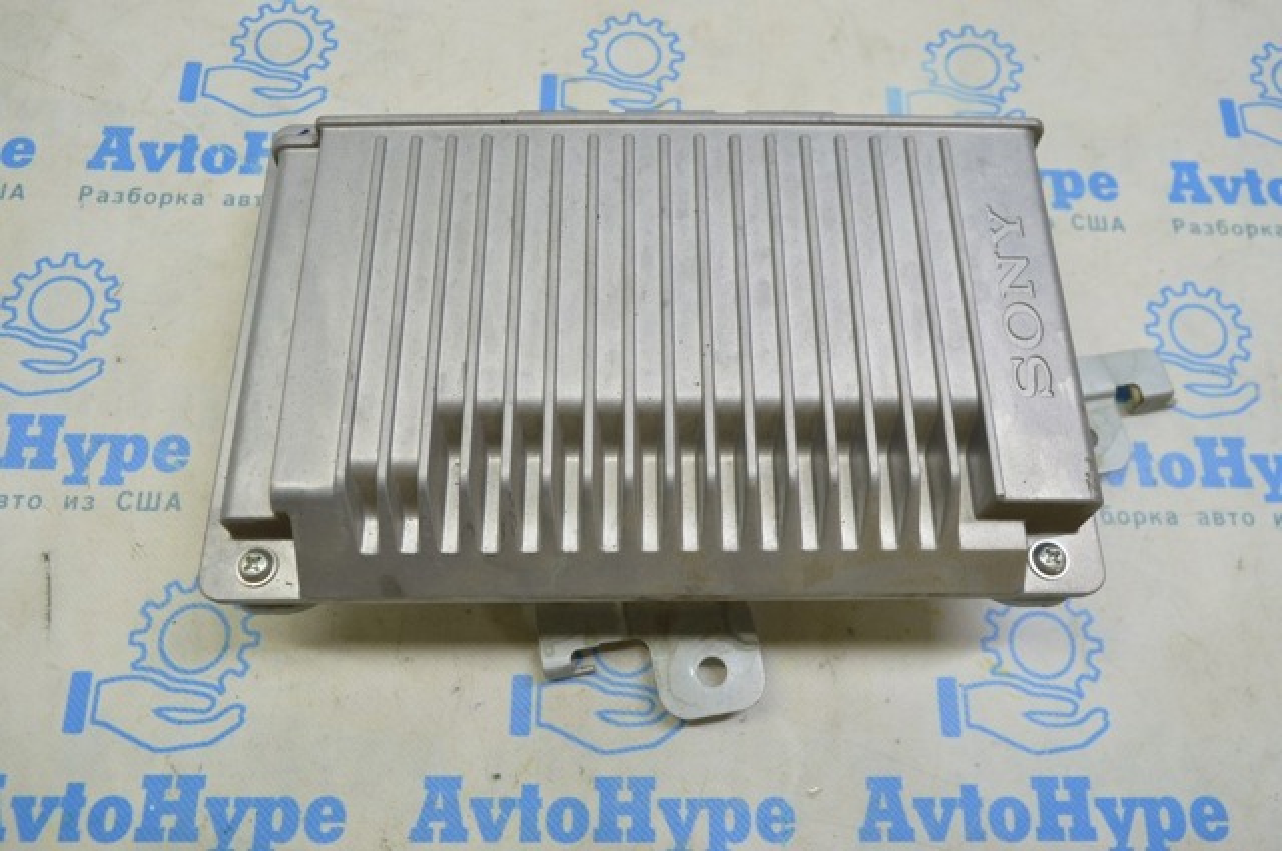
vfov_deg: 47.8
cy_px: 426
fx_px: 960
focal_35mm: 27
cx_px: 641
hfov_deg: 67.4
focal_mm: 18
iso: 400
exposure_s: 1/25
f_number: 5.6
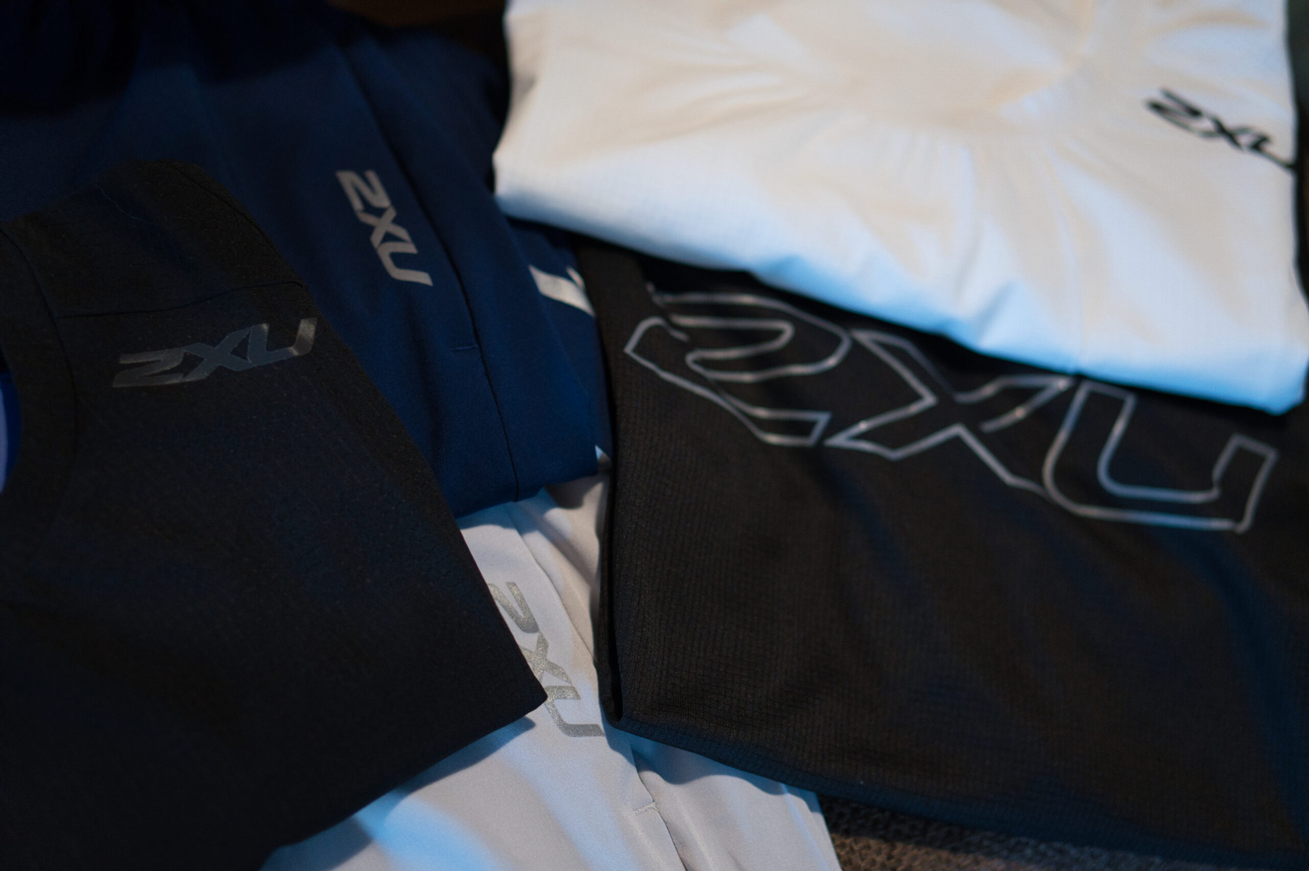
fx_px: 2725
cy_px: 436
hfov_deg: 27.0
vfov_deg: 18.2
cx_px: 654
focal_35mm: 75
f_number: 1.8
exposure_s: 1/200
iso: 1600
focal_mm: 50
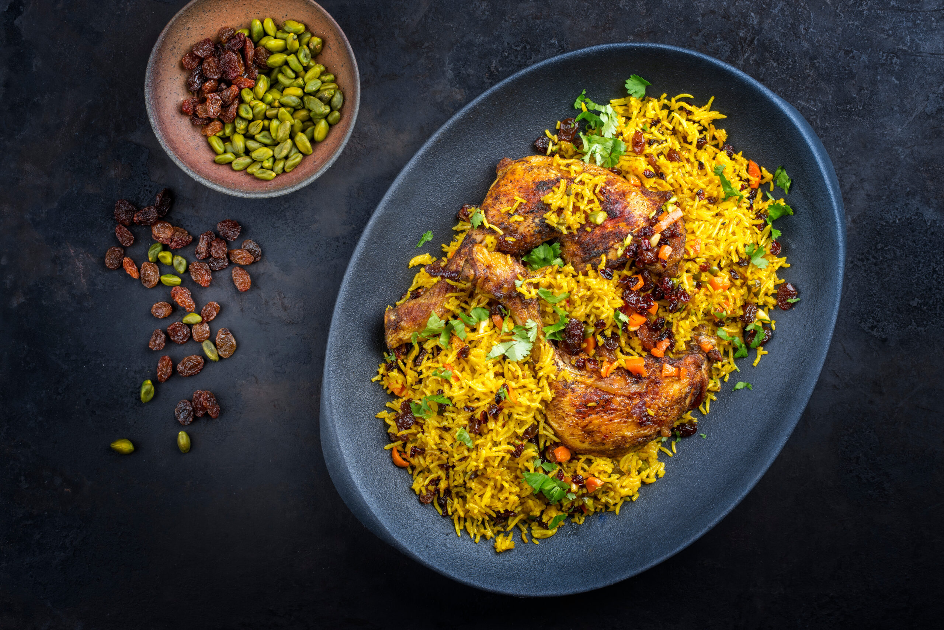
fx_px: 1312
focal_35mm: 50
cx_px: 472
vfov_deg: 27.0
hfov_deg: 39.6
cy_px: 315
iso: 100
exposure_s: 1/200
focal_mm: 50
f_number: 9
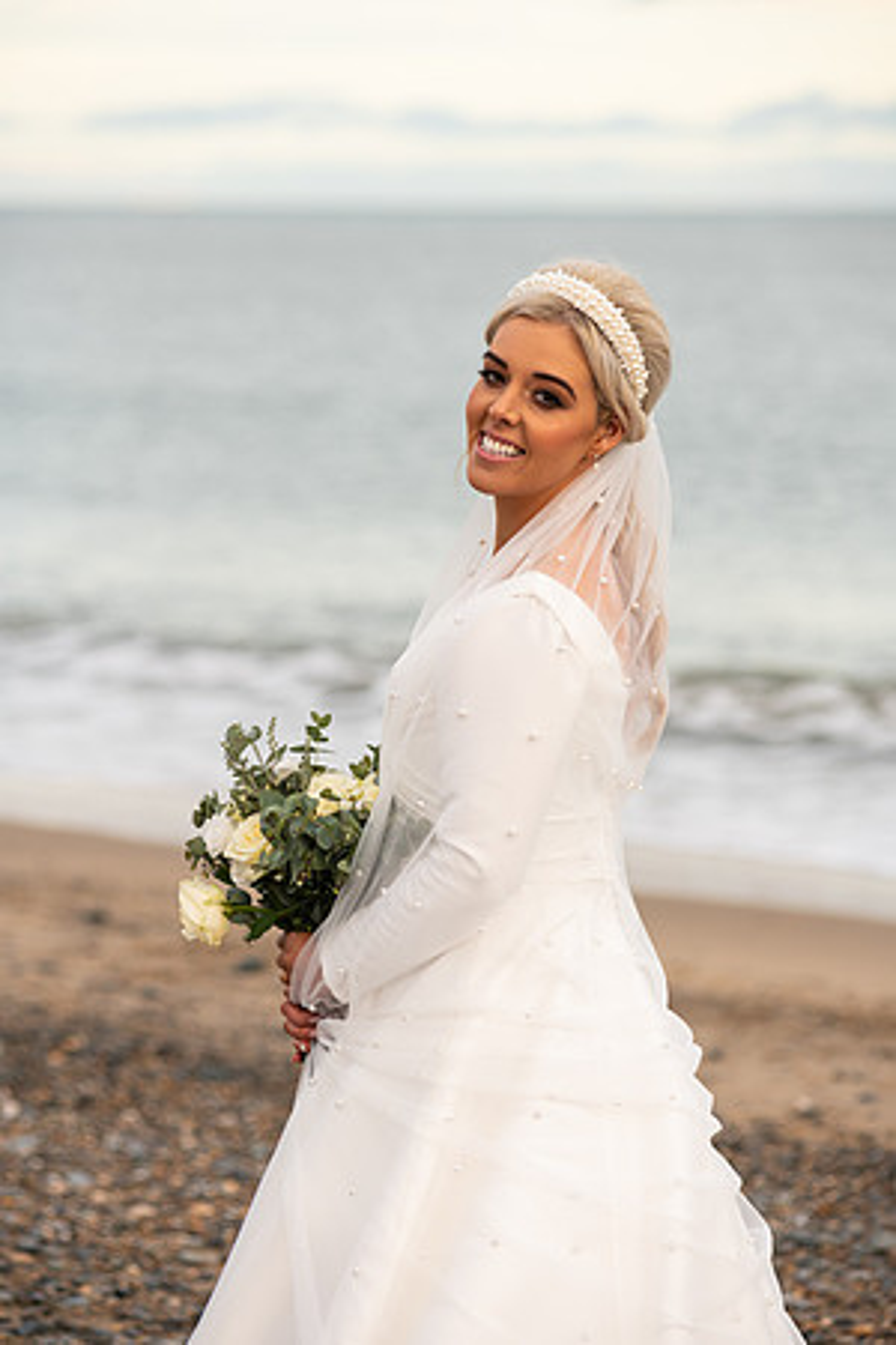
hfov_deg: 11.0
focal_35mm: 125
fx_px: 4666
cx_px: 448
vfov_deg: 16.4
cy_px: 672
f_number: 3.5
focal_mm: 125
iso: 100
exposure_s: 1/200
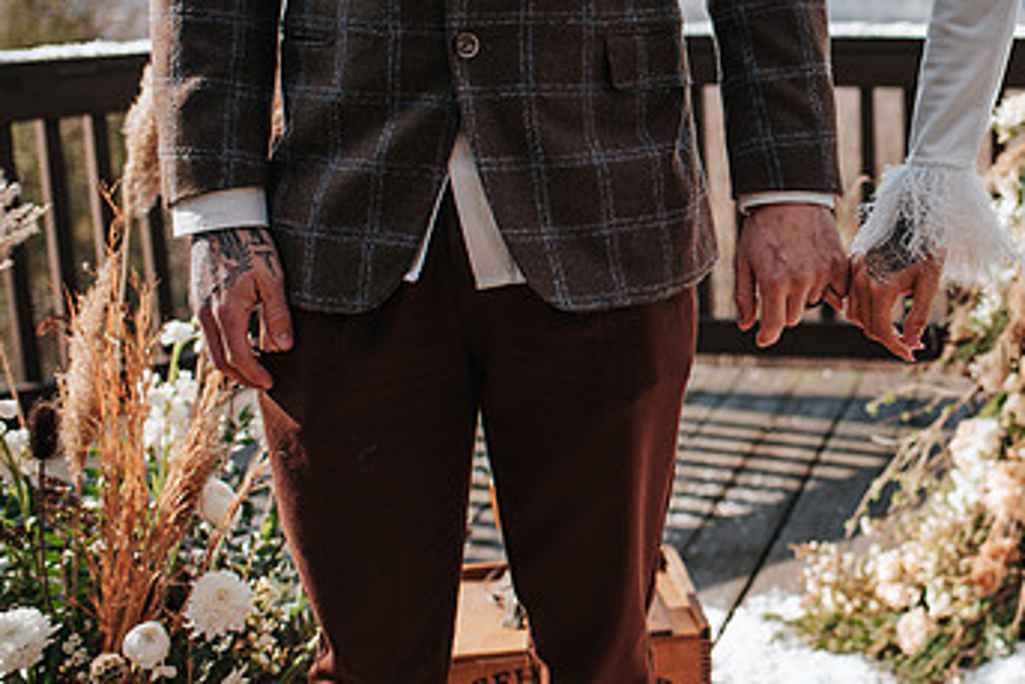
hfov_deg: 30.1
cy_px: 261
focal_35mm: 64
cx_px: 919
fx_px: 1823
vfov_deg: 21.2
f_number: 2.8
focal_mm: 35
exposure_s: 1/640
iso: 125
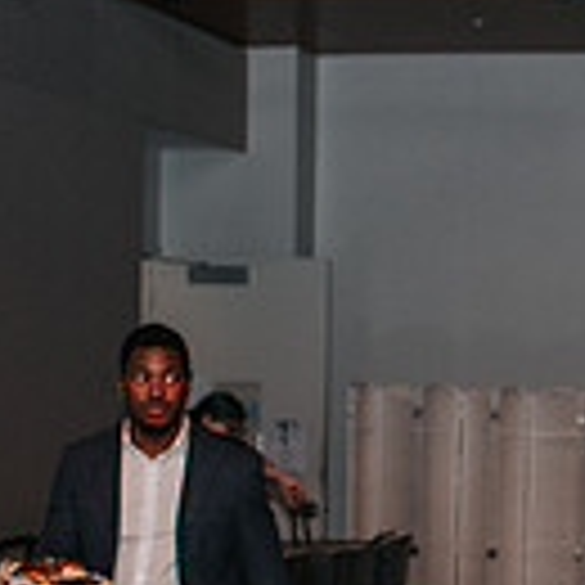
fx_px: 2887
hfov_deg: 10.9
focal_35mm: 151
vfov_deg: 11.4
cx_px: 995
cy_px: 669
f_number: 2.8
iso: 1000
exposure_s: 1/200
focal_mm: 35
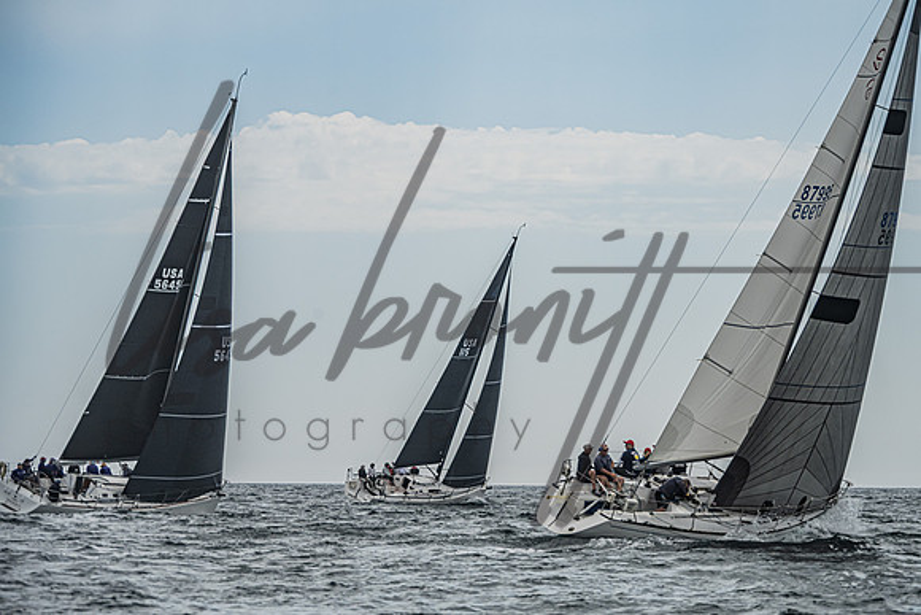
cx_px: 515
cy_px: 296
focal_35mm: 165
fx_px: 4213
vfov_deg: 8.3
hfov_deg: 12.5
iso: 400
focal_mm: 145
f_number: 7.1
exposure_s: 1/3200
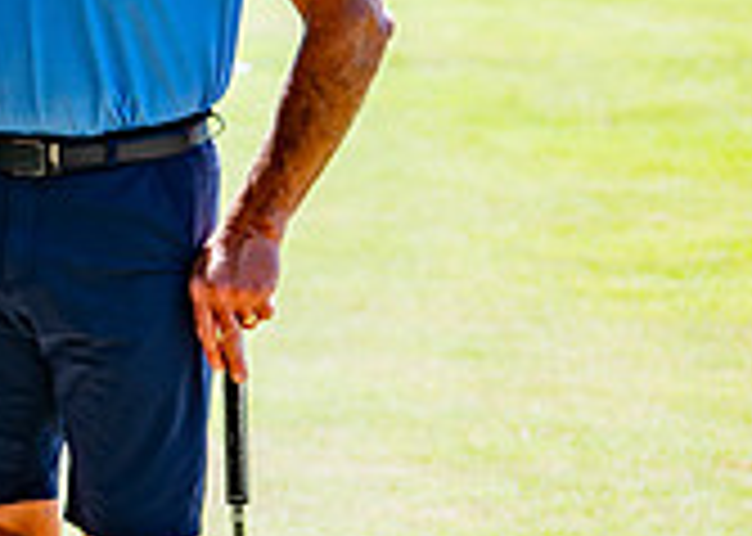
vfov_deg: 6.3
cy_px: 193
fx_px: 4887
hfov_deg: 8.5
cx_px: -464
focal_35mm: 229
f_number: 2.8
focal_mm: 48
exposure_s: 1/1000
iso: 100
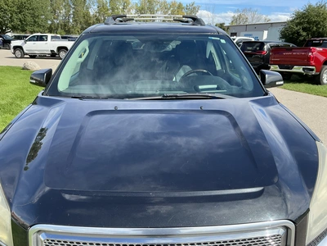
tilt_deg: -16.7
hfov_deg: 63.4
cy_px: 123
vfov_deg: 49.7
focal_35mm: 28
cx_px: 164
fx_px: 265
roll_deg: -1.5
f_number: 1.8
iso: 25
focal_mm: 3
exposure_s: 1/613
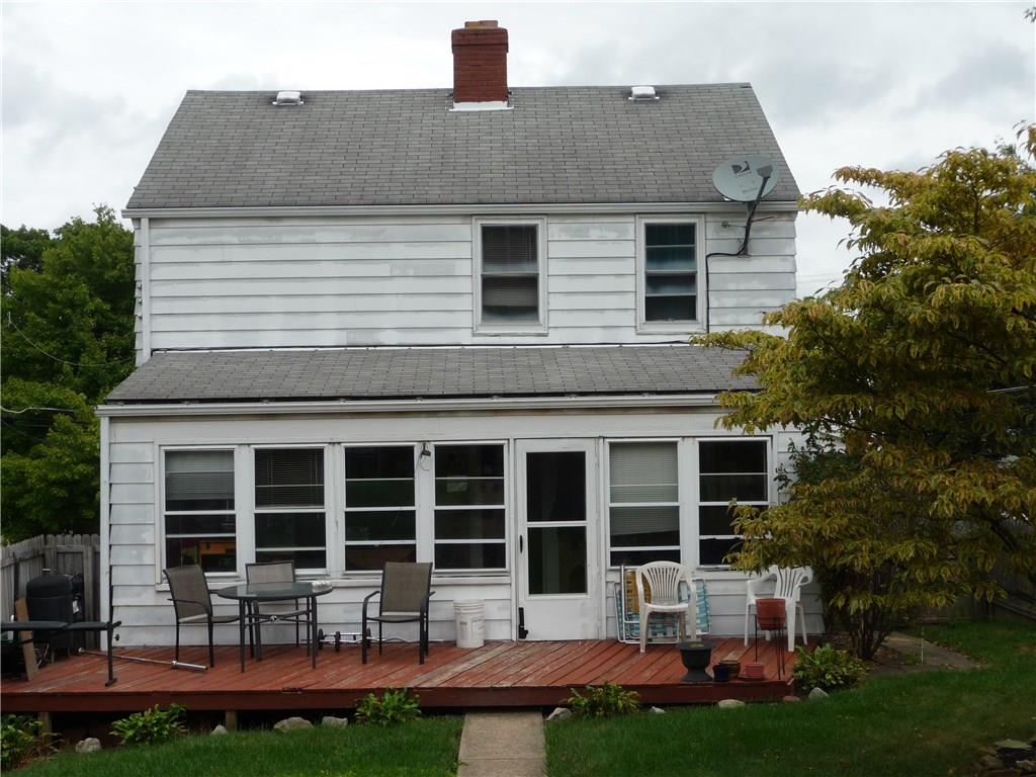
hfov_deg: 38.2
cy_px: 388
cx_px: 518
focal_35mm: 50
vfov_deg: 29.1
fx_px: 1496
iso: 100
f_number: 4.2
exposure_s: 1/500
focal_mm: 8.5
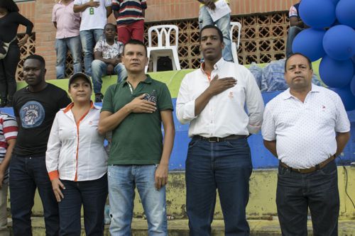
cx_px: 178
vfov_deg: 28.9
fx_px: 458
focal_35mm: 46
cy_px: 118
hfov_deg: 42.3
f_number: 7.1
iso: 400
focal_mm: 31
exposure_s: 1/200
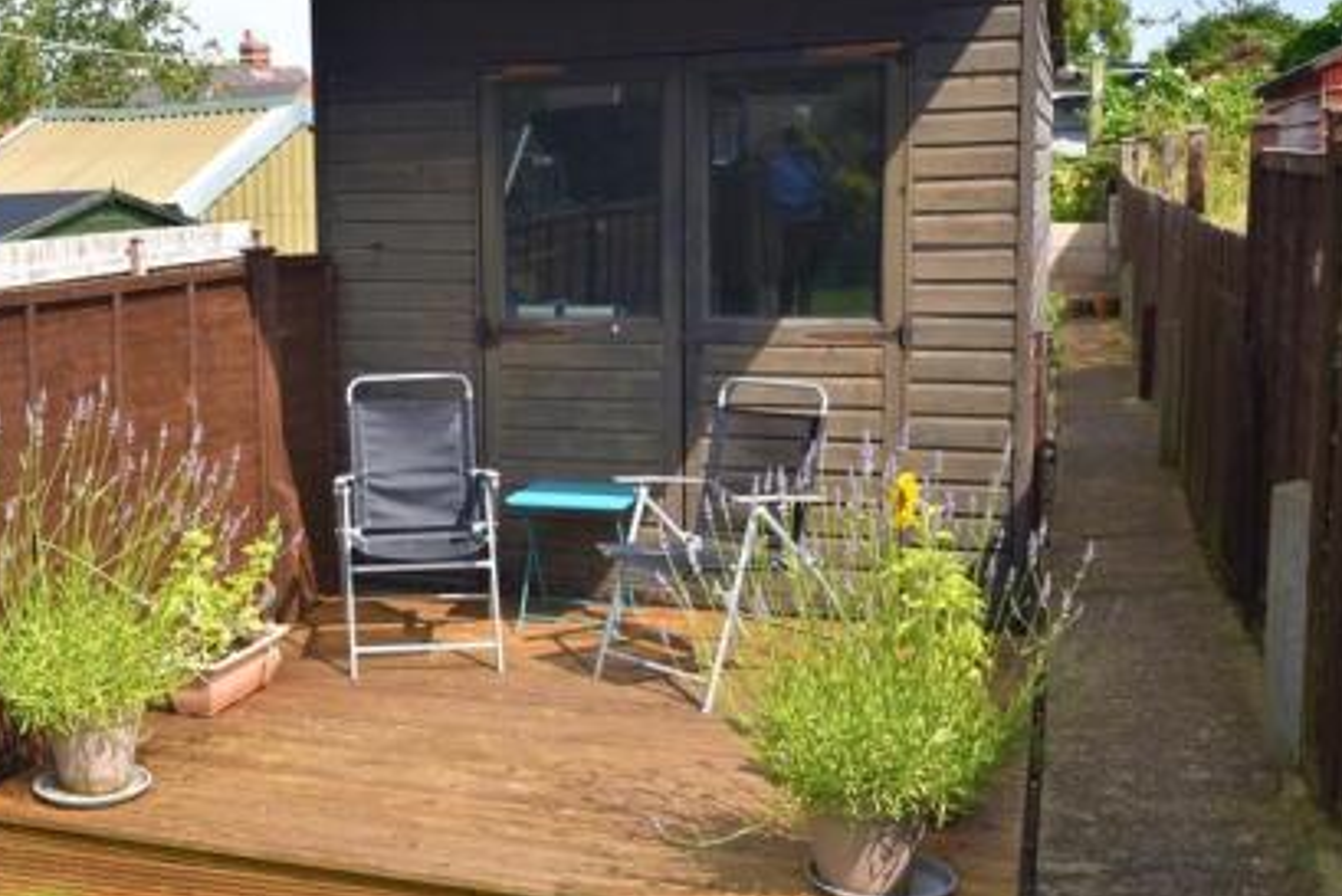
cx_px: 290
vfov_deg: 28.1
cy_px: 379
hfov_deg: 39.7
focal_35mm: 48
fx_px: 1790
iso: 100
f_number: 7.1
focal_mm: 20
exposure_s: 1/200
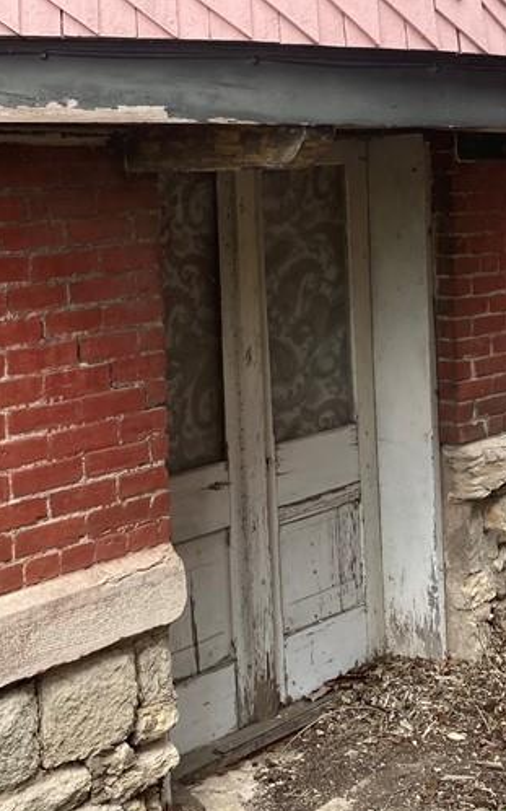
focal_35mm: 61
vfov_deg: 33.3
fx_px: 1347
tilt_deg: -3.7
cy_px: 285
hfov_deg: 21.3
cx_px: 254
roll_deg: +2.0
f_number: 1.8
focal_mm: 3.99
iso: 20
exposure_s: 1/287
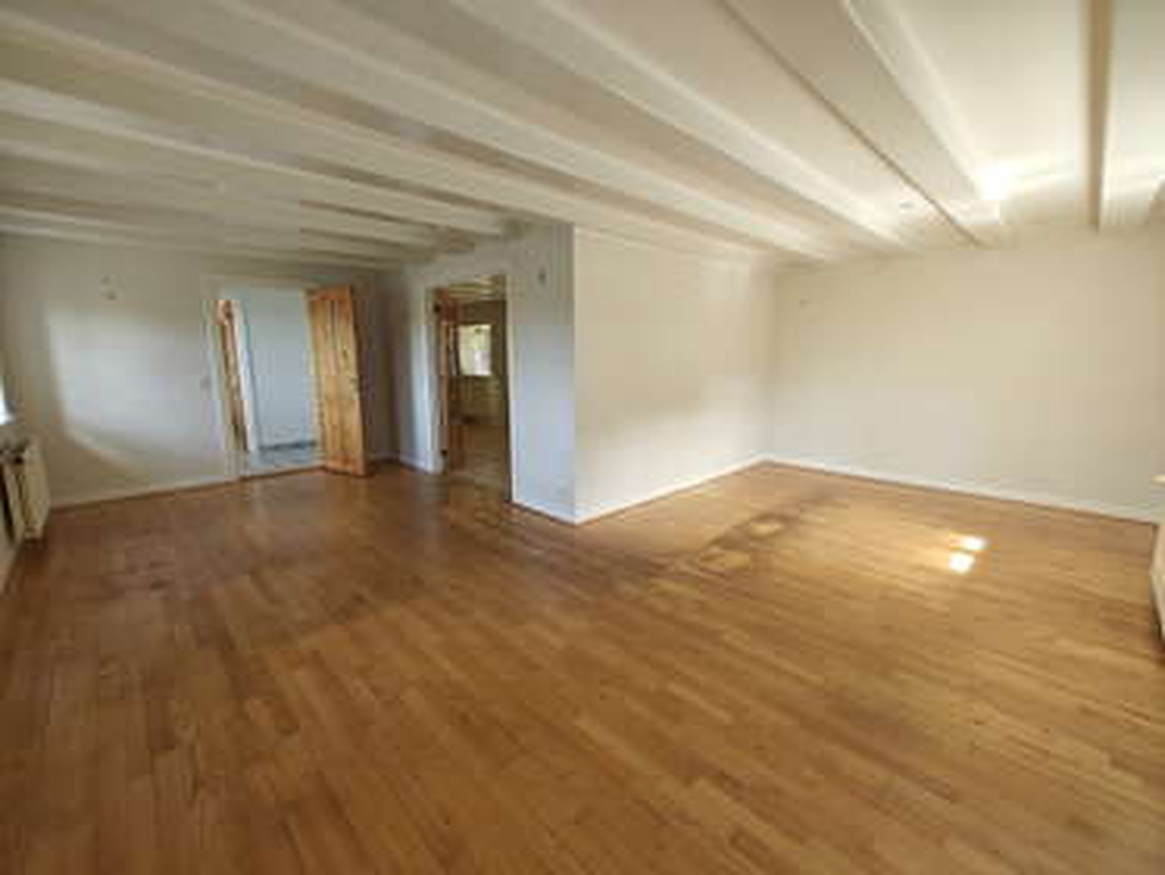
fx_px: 471
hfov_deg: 102.0
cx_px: 582
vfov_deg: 85.7
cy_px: 438
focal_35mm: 14
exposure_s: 1/50
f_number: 2.2
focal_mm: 2.59
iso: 125
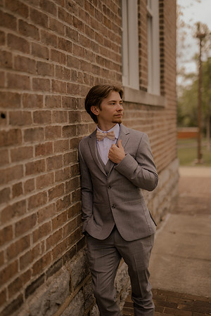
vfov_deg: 39.6
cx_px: 106
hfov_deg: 27.0
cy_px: 158
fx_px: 440
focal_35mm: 50
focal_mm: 50
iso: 125
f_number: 1.4
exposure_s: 1/1250
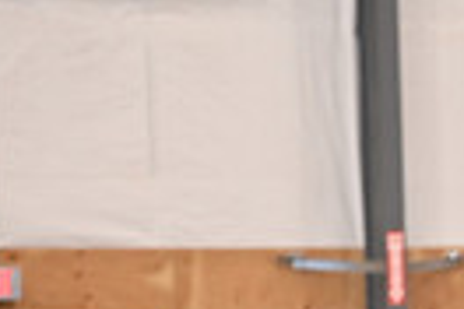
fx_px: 11316
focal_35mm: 878
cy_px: 592
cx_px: 893
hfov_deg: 2.3
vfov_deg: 1.6
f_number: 3.2
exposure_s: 1/250
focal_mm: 200
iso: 1600
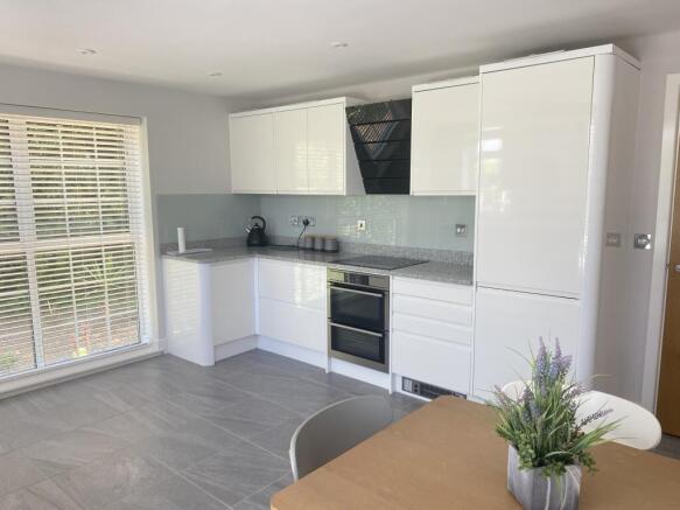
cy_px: 255
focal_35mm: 26
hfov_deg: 67.3
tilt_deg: -8.7
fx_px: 511
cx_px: 340
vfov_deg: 53.0
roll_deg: +0.6
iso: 64
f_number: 1.8
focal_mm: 4.25
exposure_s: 1/122
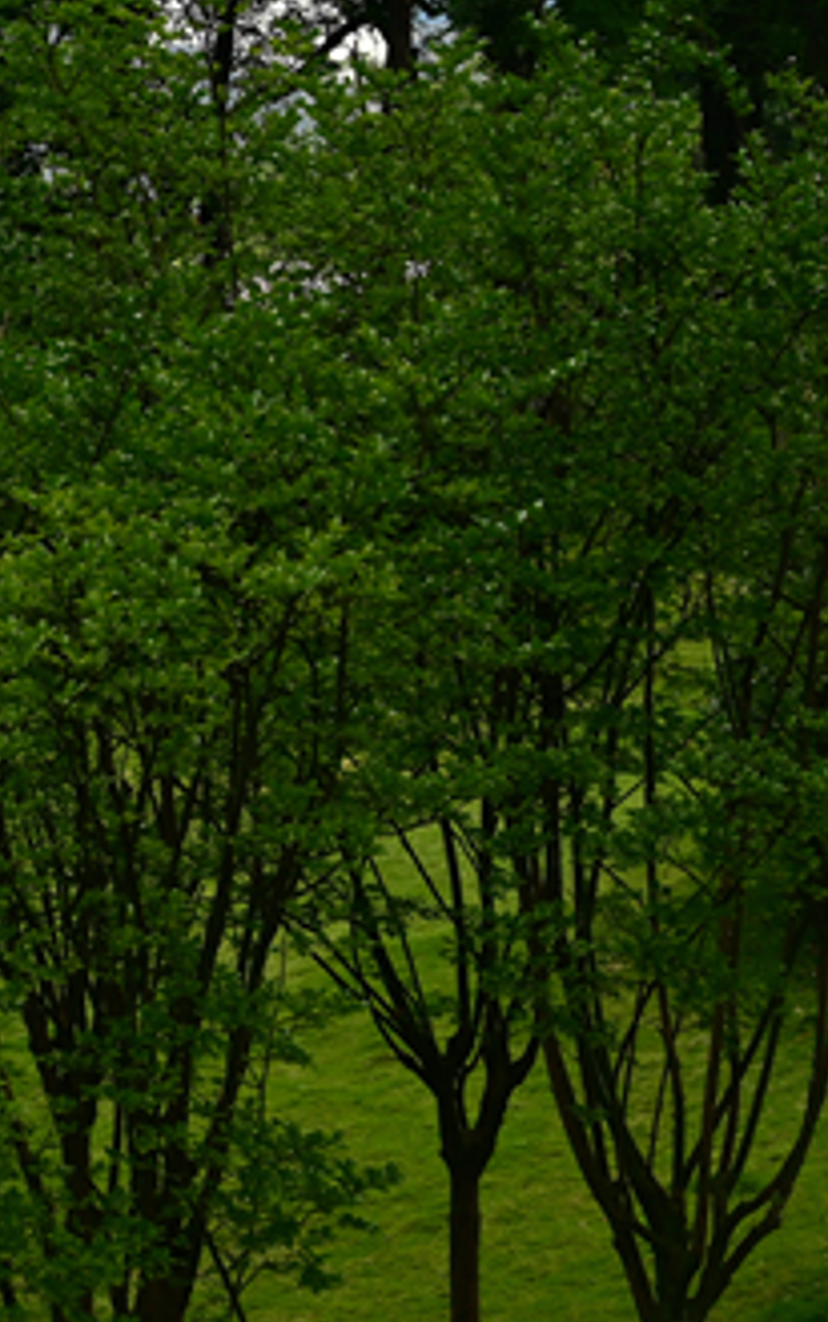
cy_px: 293
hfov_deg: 9.9
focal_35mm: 119
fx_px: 4291
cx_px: -1069
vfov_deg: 17.4
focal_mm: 32
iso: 100
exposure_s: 1/100
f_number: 8
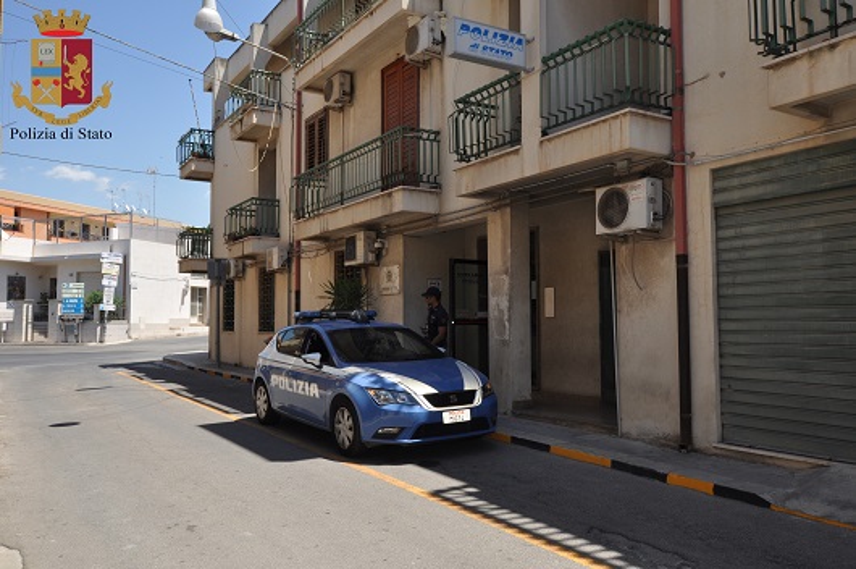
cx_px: 428
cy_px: 284
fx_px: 712
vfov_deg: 43.5
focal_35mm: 30
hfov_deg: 62.0
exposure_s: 1/200
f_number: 10
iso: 200
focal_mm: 20
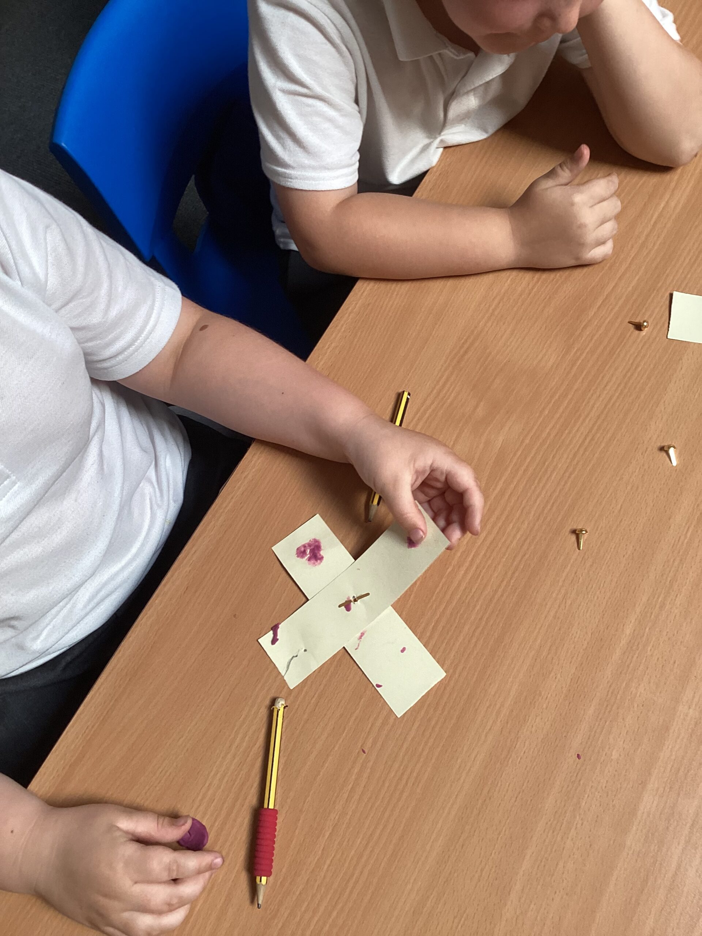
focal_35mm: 31
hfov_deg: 45.4
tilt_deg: -65.4
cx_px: 351
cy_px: 468
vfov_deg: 58.4
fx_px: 838
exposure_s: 1/50
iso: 64
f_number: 2.4
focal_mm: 3.3
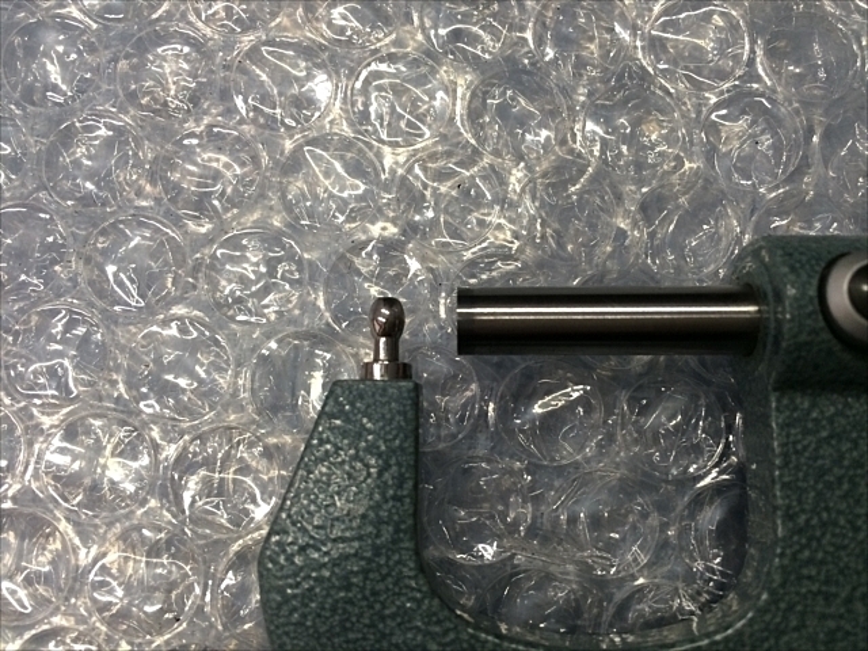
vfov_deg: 48.2
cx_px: 434
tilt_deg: -78.8
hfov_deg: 61.7
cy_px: 326
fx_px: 727
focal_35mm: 29
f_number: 2.2
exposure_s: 1/30
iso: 64
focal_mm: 4.15
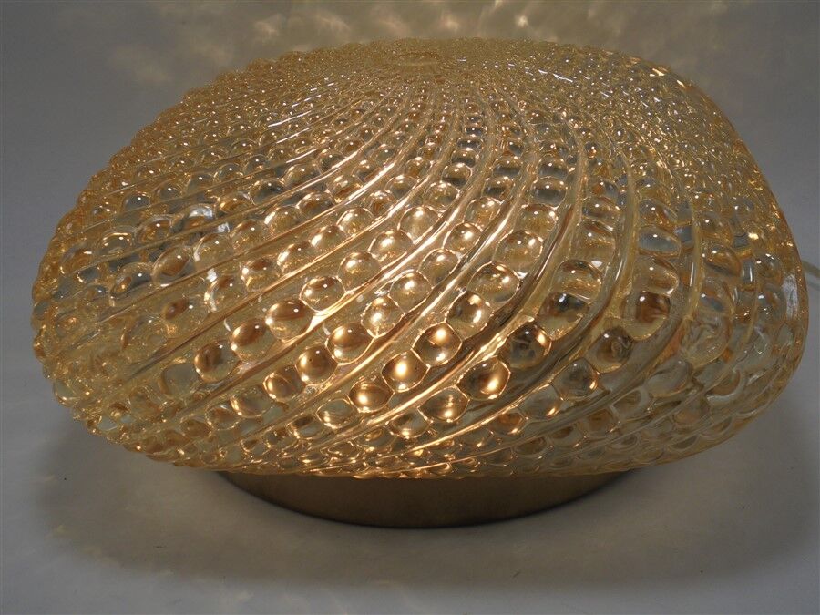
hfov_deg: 43.9
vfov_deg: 33.6
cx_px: 410
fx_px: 1019
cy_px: 308
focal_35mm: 43
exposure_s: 1/320
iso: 100
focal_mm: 7.8
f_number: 4.5
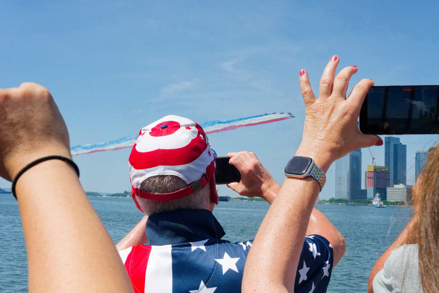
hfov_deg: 42.7
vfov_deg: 29.2
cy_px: 146
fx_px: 561
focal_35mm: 46
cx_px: 220
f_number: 22
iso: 9000
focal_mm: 46
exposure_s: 1/4000
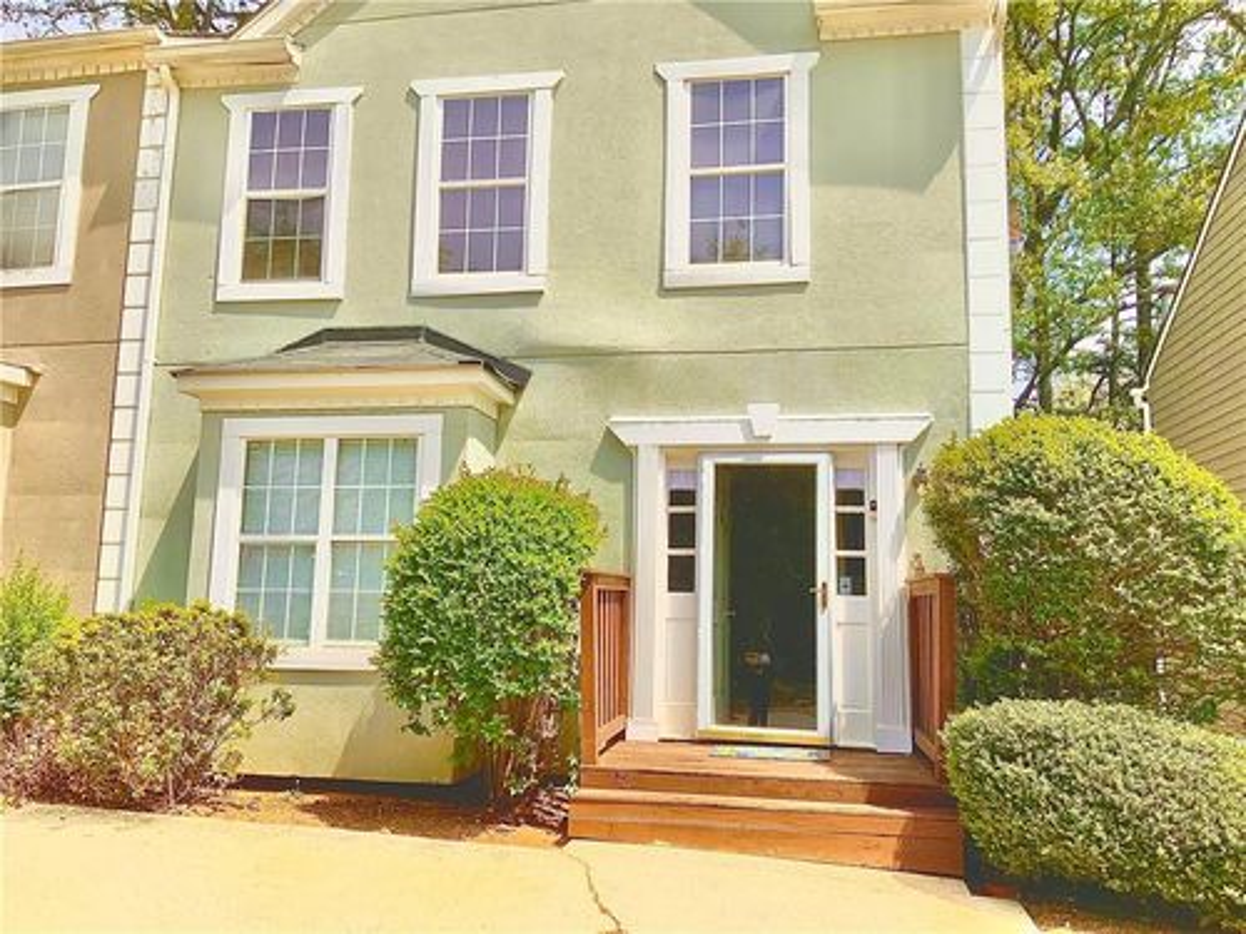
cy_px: 467
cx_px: 623
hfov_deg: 61.7
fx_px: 1044
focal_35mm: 29
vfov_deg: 48.2
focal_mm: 3
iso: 16
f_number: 1.8
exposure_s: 1/1786
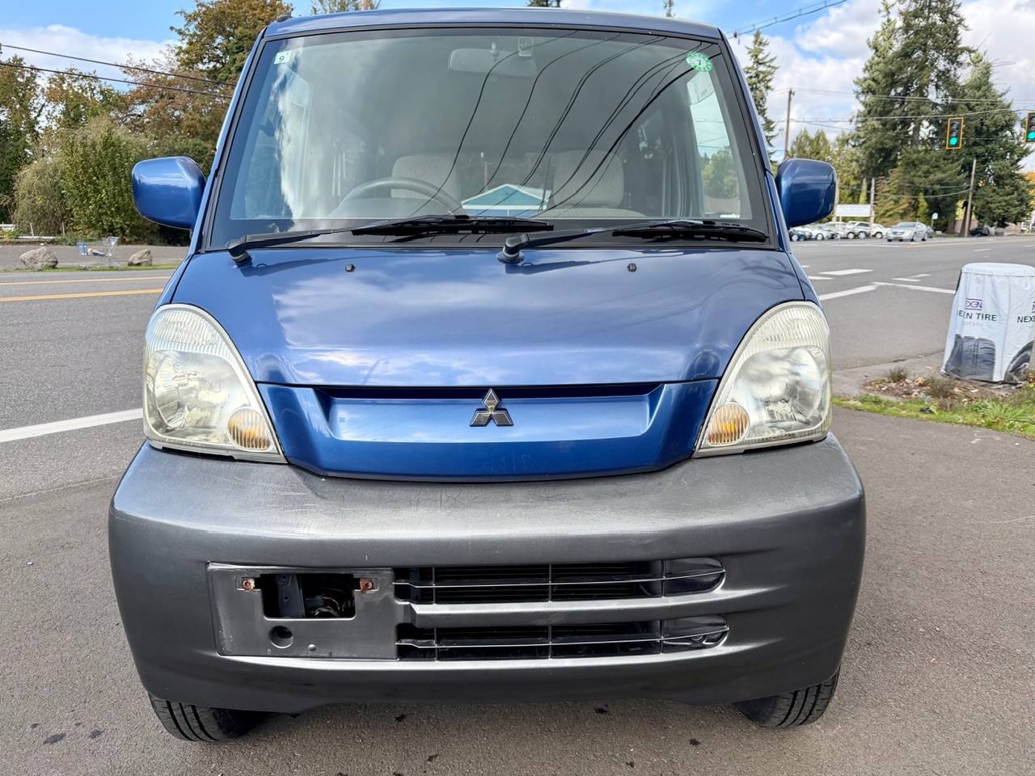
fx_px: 718
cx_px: 518
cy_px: 388
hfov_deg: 71.6
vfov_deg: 56.8
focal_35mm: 24
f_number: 1.78
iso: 100
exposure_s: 1/1812
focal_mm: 6.76
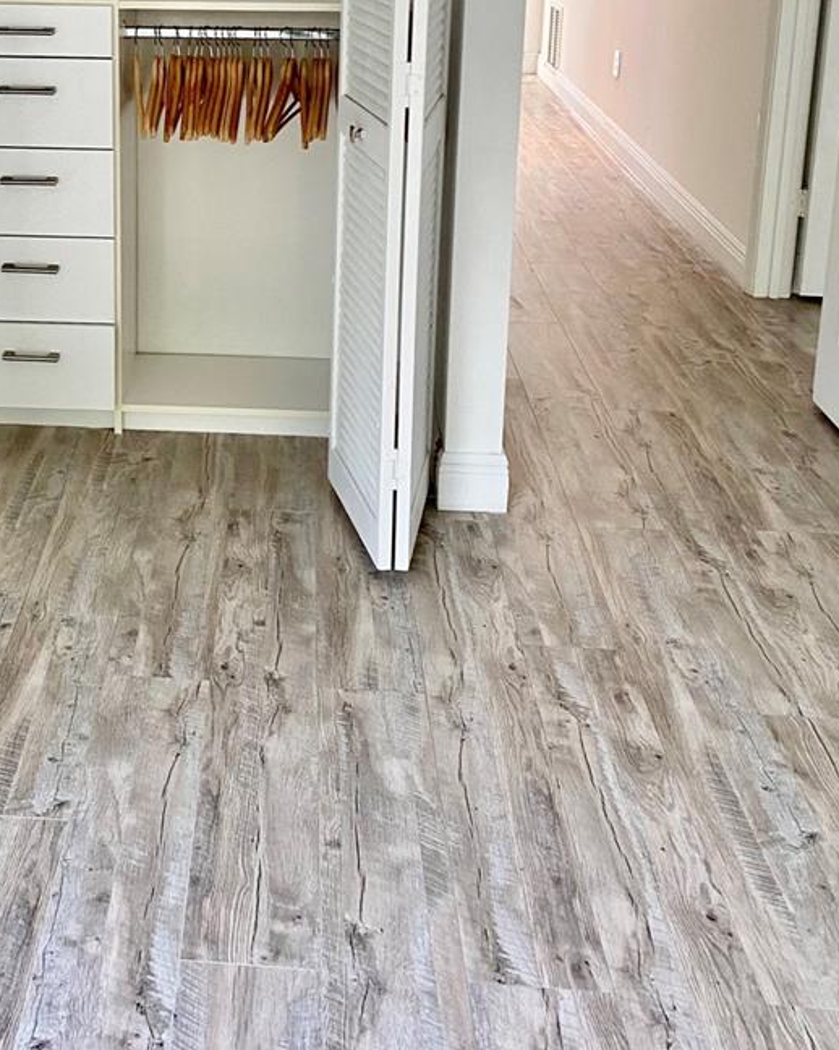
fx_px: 1460
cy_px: 156
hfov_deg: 31.3
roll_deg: +0.4
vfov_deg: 37.6
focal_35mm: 47
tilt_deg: -11.3
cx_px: 178
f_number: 1.8
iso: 125
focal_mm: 4.25
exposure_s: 1/95
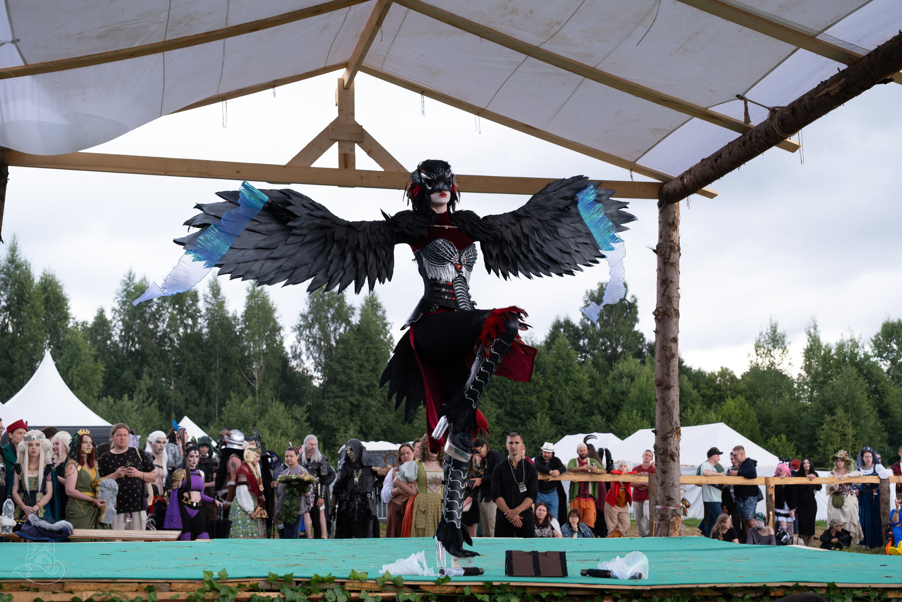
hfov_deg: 41.9
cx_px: 451
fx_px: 1178
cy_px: 301
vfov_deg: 28.7
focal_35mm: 47
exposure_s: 1/800
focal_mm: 31.1
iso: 800
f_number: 3.6
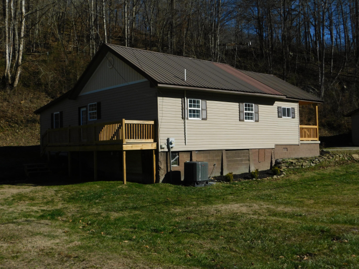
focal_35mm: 40
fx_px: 415
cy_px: 134
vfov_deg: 35.9
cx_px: 180
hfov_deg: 46.8
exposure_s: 1/500
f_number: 7.2
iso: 125
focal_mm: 7.1
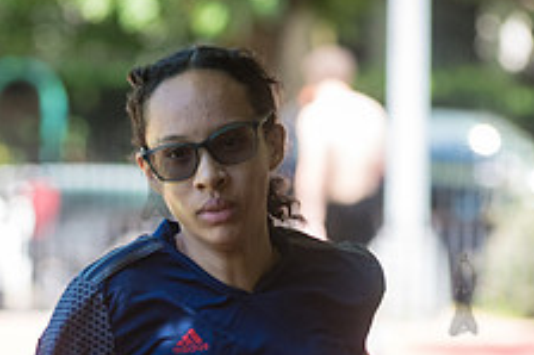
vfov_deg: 3.1
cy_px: 409
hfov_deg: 4.7
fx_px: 6536
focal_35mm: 441
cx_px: 155
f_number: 5
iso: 1000
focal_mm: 170
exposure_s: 1/500
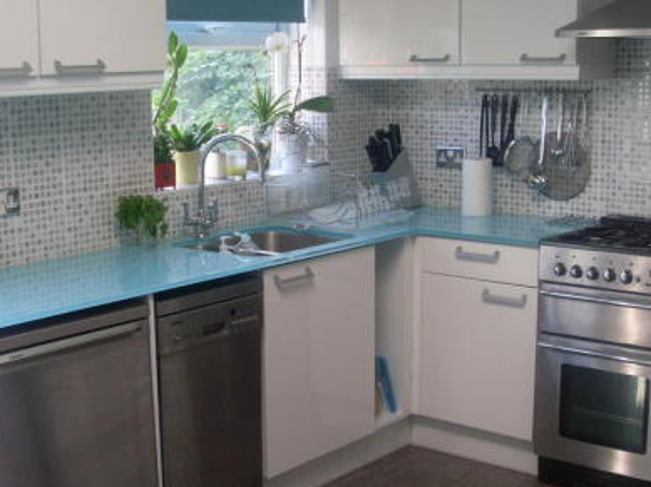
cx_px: 342
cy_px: 272
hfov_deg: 33.8
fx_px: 1071
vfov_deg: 25.6
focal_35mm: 57
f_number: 3
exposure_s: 1/60
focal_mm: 6.3
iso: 100
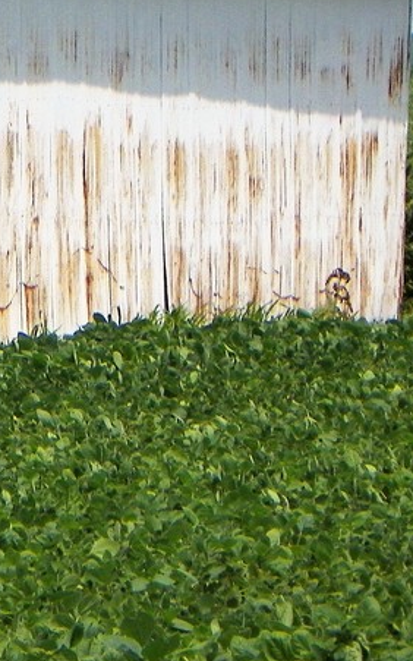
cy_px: 128
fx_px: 15051
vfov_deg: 2.5
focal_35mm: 836
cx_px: -268
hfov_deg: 1.6
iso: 64
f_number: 5
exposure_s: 1/800
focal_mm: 44
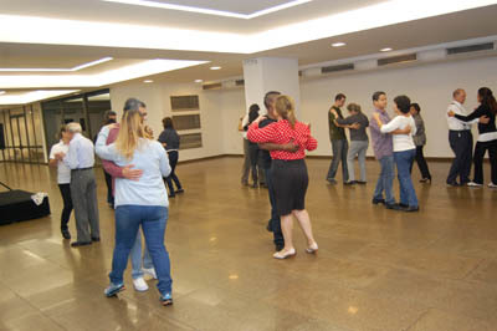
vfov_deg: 39.9
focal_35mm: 33
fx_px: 455
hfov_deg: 57.3
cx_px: 248
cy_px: 166
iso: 1600
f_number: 3.8
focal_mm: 22
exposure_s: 1/50
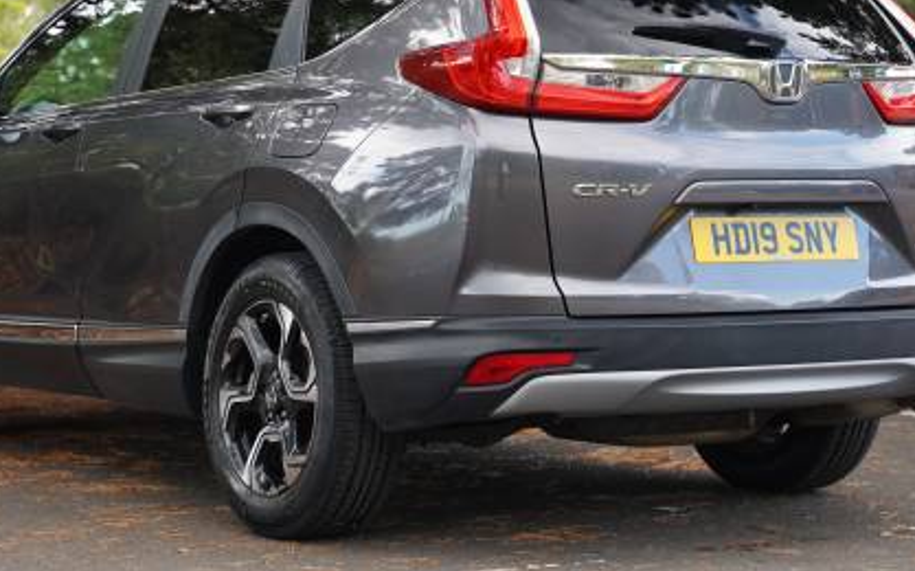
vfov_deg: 13.2
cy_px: 165
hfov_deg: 21.1
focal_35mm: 98
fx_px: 2452
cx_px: 441
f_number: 4
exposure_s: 1/160
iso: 320
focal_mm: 62.9
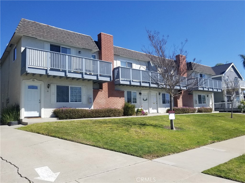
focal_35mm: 26
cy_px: 92
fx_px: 184
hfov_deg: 67.3
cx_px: 122
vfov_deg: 53.1
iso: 50
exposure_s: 1/2376
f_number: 1.7
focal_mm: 4.3
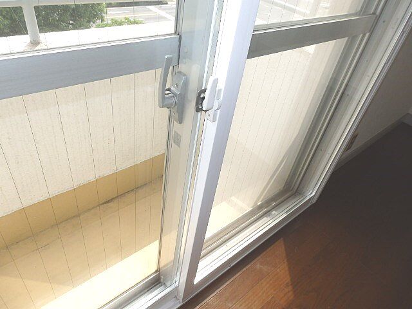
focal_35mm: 25
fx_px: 298
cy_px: 154
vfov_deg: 54.9
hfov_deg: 69.4
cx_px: 206
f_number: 3
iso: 100
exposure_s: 1/800
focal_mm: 4.5
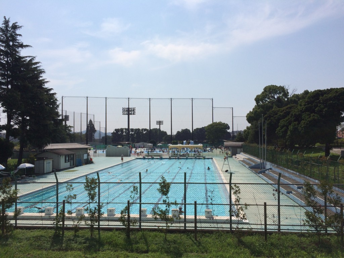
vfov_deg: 48.2
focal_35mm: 29
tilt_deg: -2.3
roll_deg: +1.7
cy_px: 129
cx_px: 172
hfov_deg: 61.7
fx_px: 288
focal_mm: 4.15
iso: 32
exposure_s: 1/6849
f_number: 2.2
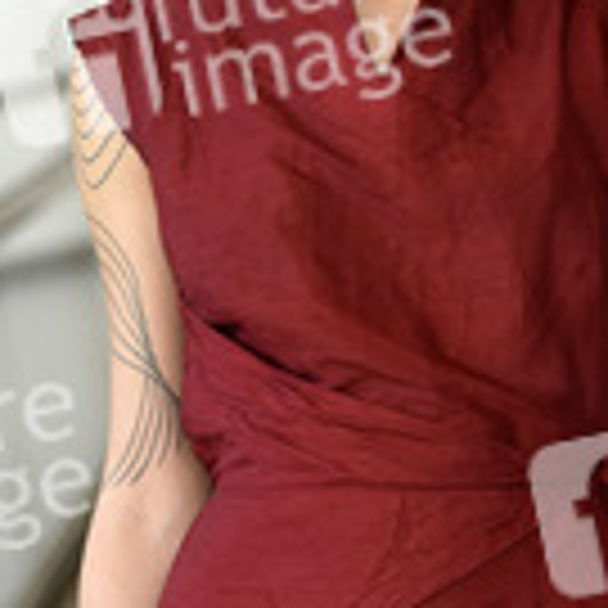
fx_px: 5246
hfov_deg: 6.6
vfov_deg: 6.6
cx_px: 351
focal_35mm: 264
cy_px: 266
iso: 400
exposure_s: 1/320
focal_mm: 70
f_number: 3.5
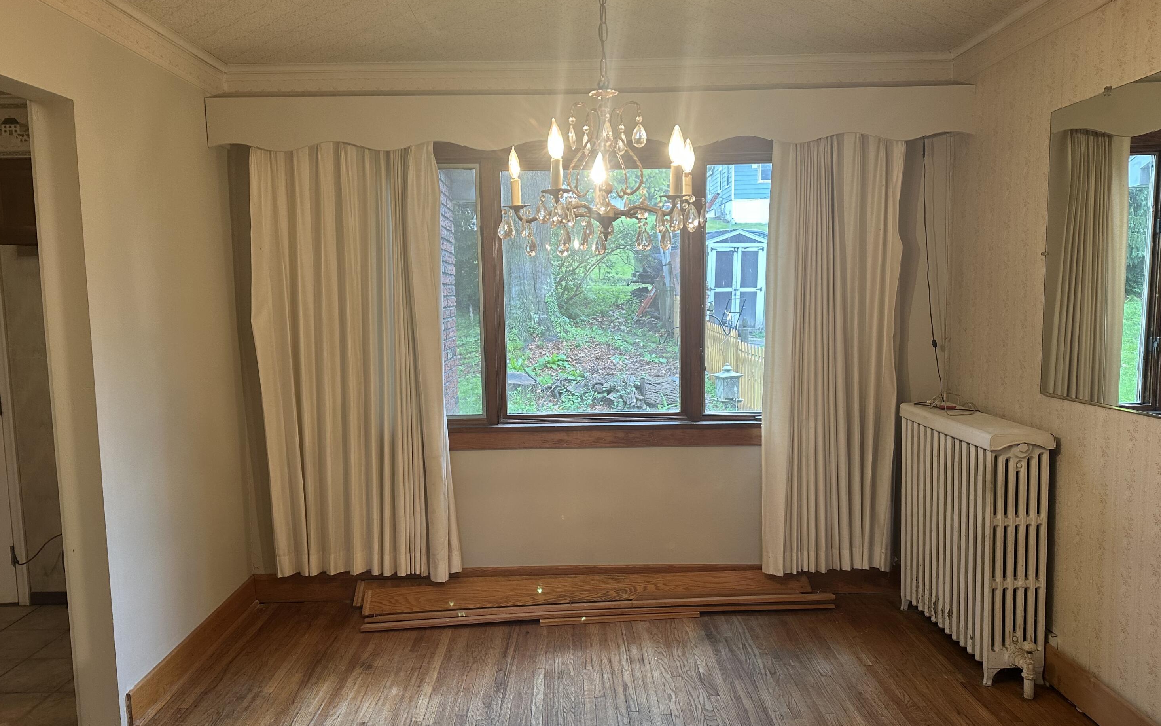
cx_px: 572
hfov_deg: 70.4
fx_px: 823
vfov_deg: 47.6
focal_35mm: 26
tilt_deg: -4.7
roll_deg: +1.9
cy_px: 371
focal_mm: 6.86
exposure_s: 1/60
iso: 160
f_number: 1.78
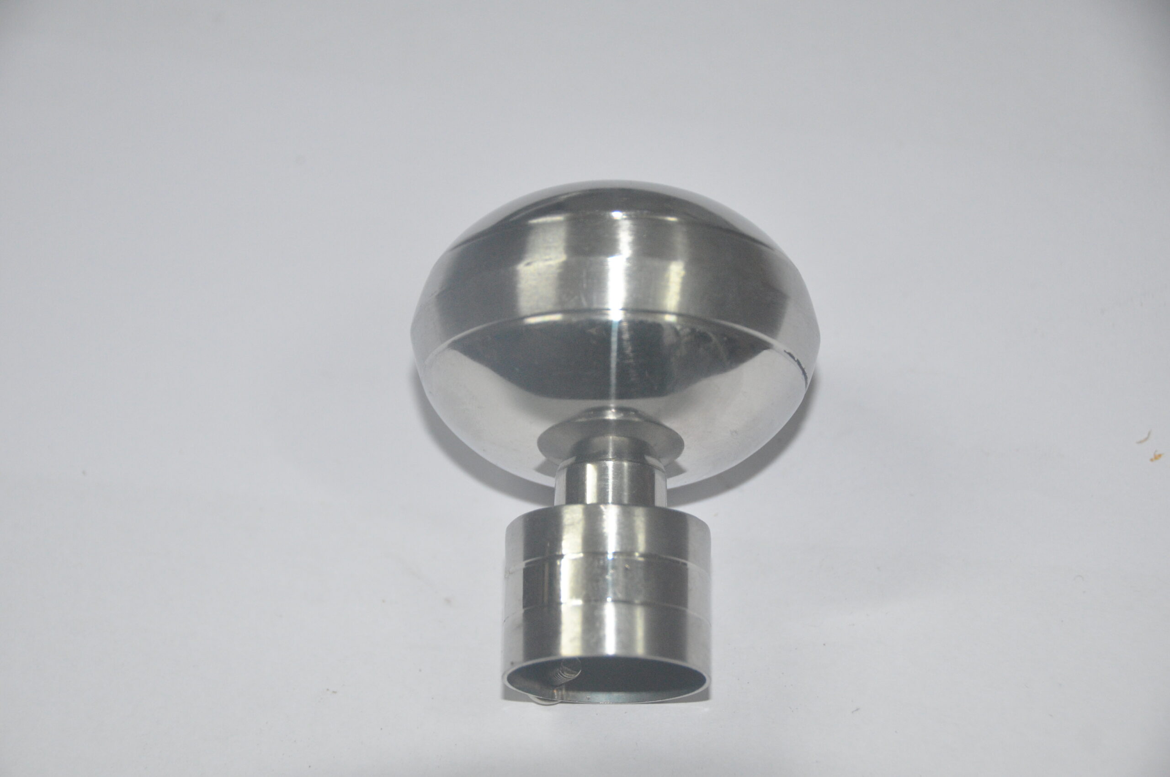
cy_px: 388
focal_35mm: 93
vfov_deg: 14.7
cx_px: 585
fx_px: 3019
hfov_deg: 21.9
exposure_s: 1/60
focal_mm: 62
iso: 1250
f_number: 4.8
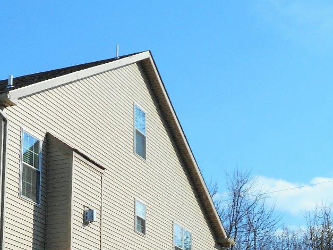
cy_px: 252
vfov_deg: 17.0
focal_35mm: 85
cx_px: -27
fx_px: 818
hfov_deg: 21.9
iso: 80
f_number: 3.9
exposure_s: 1/1250
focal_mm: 6.7
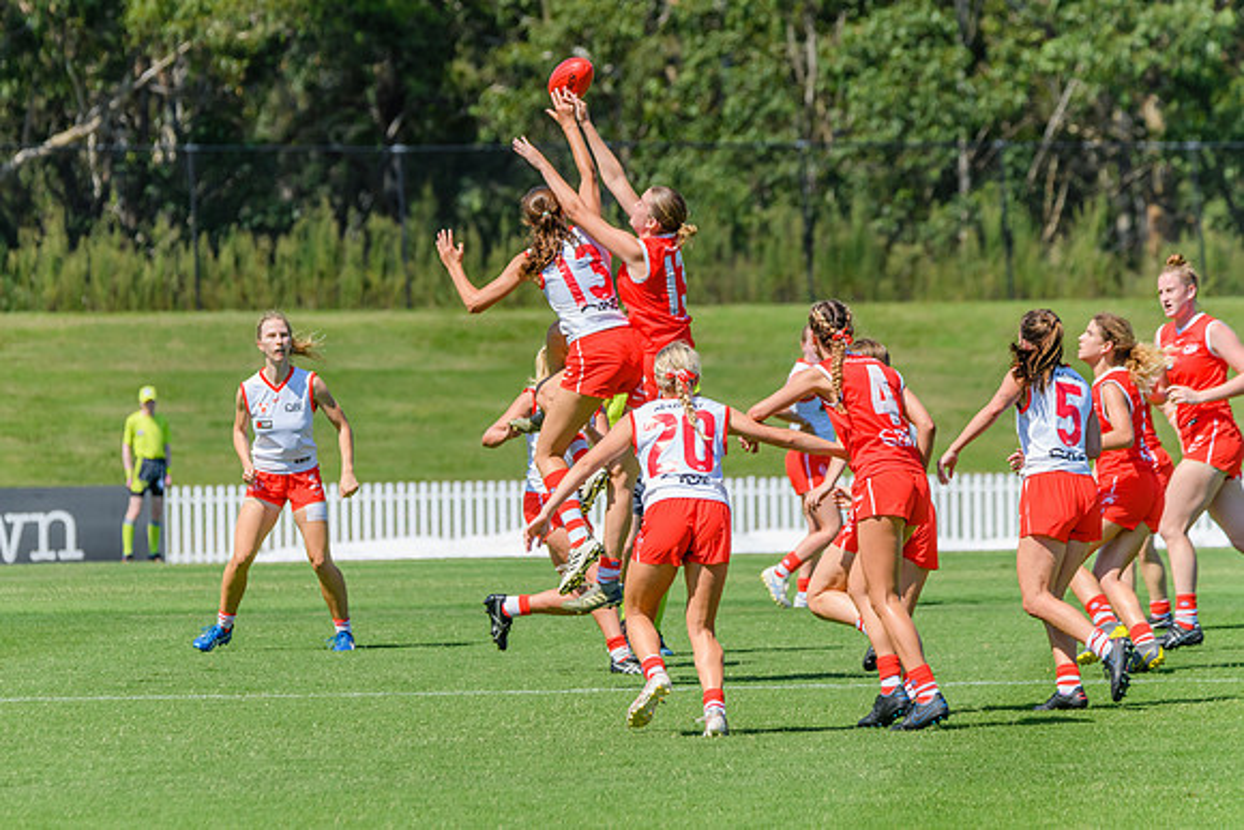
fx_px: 11892
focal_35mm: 344
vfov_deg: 4.0
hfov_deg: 6.0
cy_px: 440
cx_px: 531
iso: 800
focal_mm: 300
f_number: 9
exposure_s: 1/2000
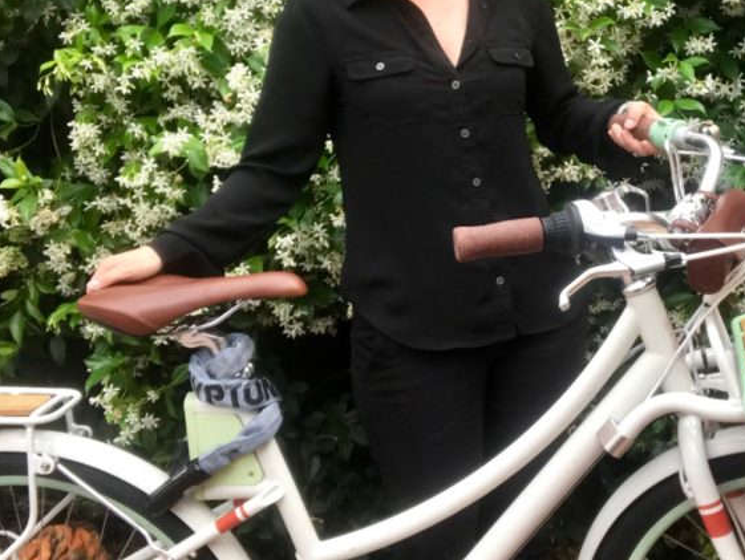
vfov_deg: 25.6
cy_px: 209
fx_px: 1228
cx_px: 534
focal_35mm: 57
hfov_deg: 33.3
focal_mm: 2.87
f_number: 2.2
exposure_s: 1/120
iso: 25
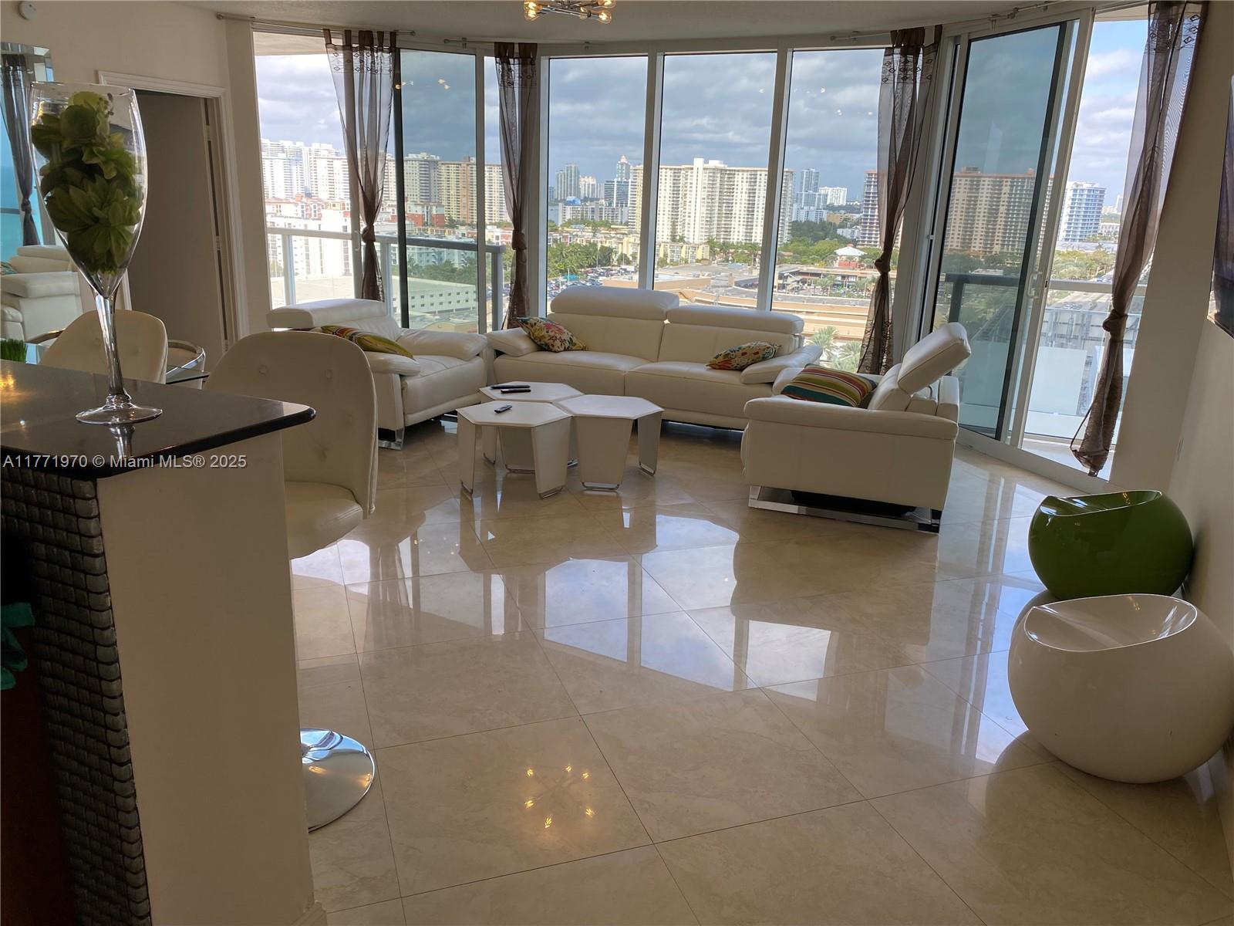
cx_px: 617
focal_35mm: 26
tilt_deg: -17.1
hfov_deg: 67.3
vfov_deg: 53.1
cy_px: 463
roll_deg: -1.9
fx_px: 927
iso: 32
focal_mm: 4.25
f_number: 1.8
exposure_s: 1/447
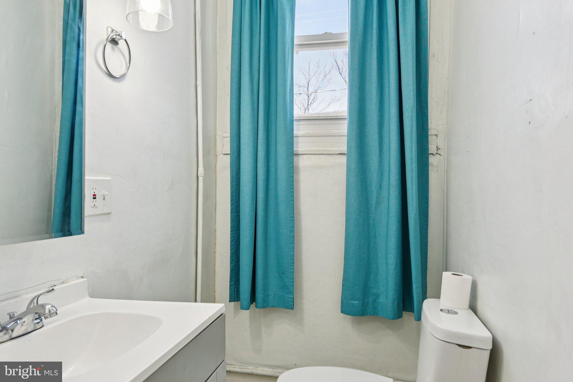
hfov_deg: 78.6
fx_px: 350
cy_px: 191
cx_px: 286
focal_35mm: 22
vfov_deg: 57.2
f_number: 8
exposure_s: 1/50
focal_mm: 22
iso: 400
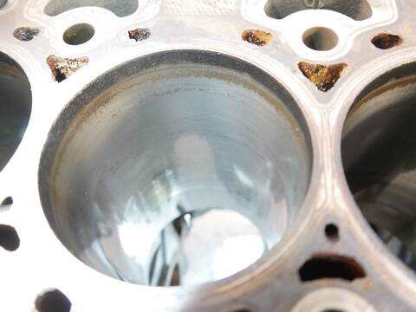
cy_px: 156
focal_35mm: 30
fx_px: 361
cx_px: 208
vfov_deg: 46.8
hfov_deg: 60.0
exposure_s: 1/30
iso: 3200
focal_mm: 15
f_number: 3.6
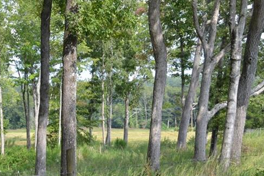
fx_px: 645
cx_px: -8
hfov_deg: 22.1
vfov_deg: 15.4
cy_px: 158
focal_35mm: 88
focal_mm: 28
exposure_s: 1/160
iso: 100
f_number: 6.3
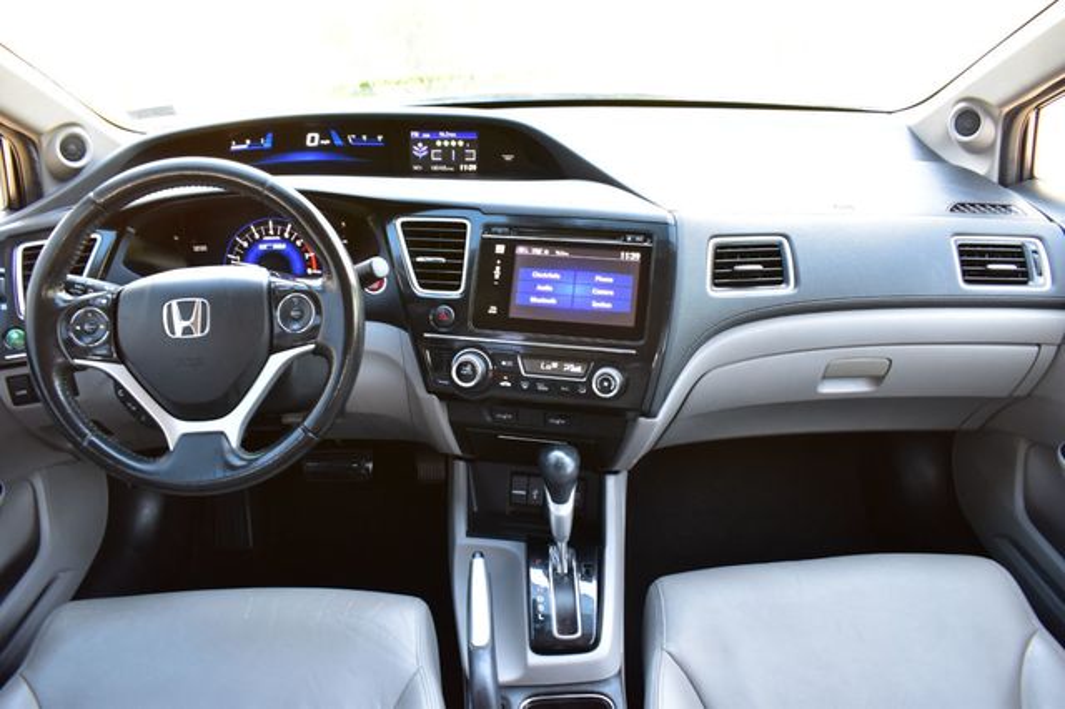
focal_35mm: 27
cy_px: 354
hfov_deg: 67.4
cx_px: 532
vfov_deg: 47.9
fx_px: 798
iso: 640
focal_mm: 18
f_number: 6.3
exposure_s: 1/15
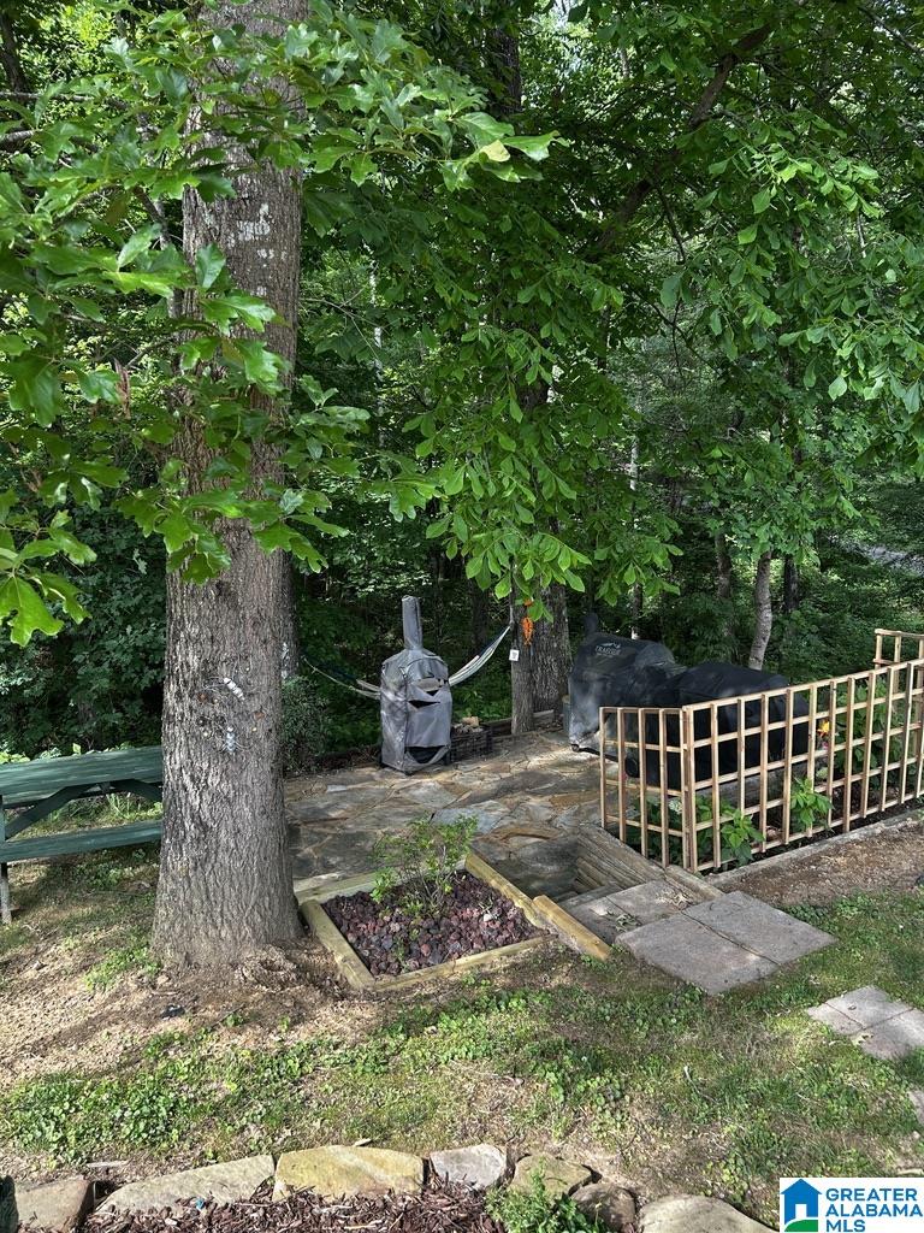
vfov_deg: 67.3
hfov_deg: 53.1
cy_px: 616
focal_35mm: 26
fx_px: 925
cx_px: 462
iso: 40
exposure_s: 1/195
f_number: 1.5
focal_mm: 5.7
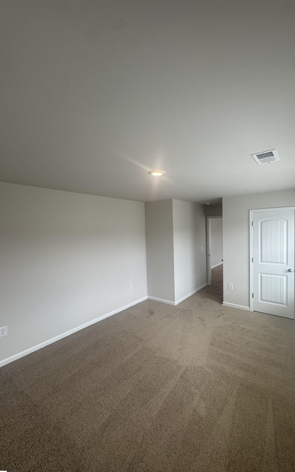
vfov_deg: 101.5
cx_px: 167
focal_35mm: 15
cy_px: 238
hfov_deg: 74.5
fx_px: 193
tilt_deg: -0.3
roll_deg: +0.7
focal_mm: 2.22
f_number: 2.2
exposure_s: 1/120
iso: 50
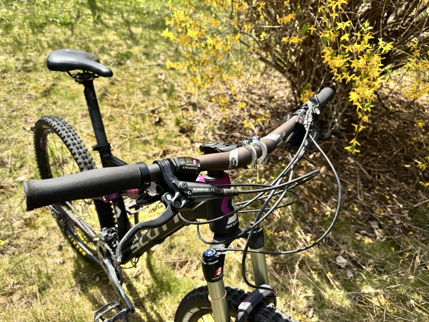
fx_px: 297
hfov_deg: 71.6
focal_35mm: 24
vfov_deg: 56.8
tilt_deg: -35.1
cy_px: 161
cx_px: 214
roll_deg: -6.4
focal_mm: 6.76
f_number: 1.78
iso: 80
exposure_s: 1/2331
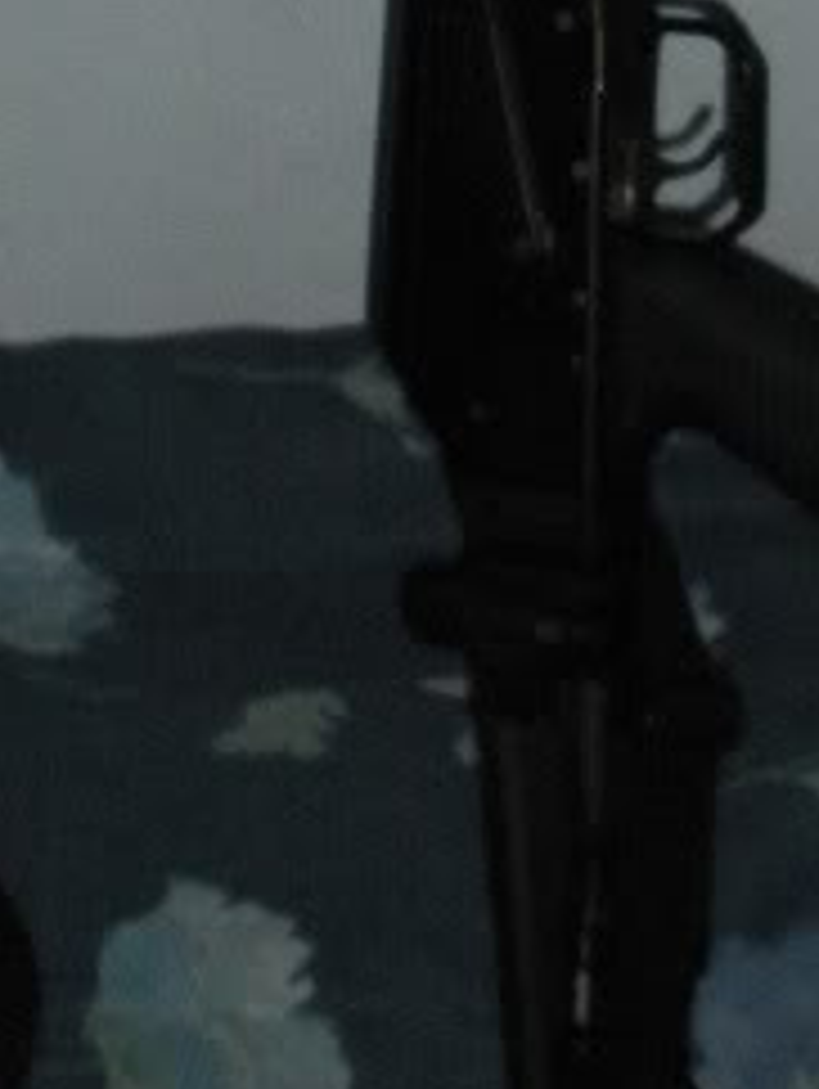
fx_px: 4661
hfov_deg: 10.0
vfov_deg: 12.6
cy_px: -580
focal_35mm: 148
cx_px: 68
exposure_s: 1/60
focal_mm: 6.3
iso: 400
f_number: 3.5
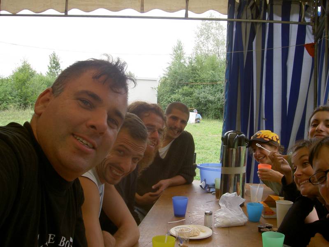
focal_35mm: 39
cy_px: 124
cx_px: 164
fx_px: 371
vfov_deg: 36.8
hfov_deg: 47.9
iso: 100
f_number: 4.7
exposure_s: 1/125
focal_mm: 8
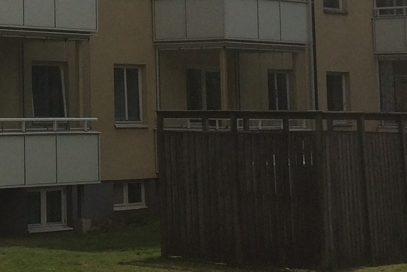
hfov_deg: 16.7
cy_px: -39
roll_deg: -0.3
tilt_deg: +3.6
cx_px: -154
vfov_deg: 11.8
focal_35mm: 114
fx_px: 1289
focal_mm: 4.15
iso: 32
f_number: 2.2
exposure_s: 1/5128
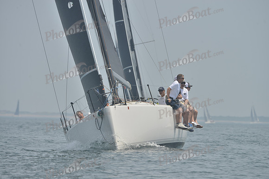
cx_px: 134
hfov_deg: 8.6
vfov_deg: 5.7
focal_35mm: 240
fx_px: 1794
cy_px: 90
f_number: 9
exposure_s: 1/1000
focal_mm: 240
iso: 280
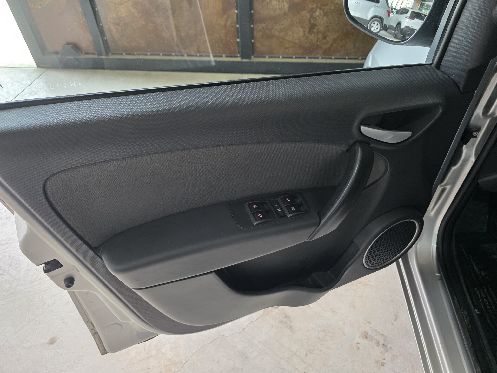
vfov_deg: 58.9
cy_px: 186
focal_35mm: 23
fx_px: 330
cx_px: 248
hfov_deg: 73.9
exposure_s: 1/100
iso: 160
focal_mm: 6.3
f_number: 1.7
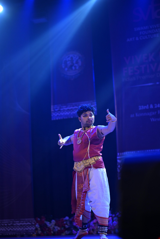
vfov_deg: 23.9
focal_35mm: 85
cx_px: 80
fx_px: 567
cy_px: 120
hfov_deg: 16.1
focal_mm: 85
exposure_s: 1/400
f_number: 1.8
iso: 1000
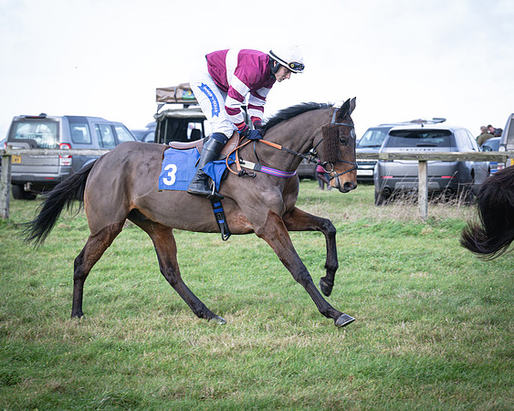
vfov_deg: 14.5
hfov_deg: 18.0
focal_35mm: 106
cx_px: 328
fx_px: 1616
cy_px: 190
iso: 400
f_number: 4
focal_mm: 70
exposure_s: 1/800
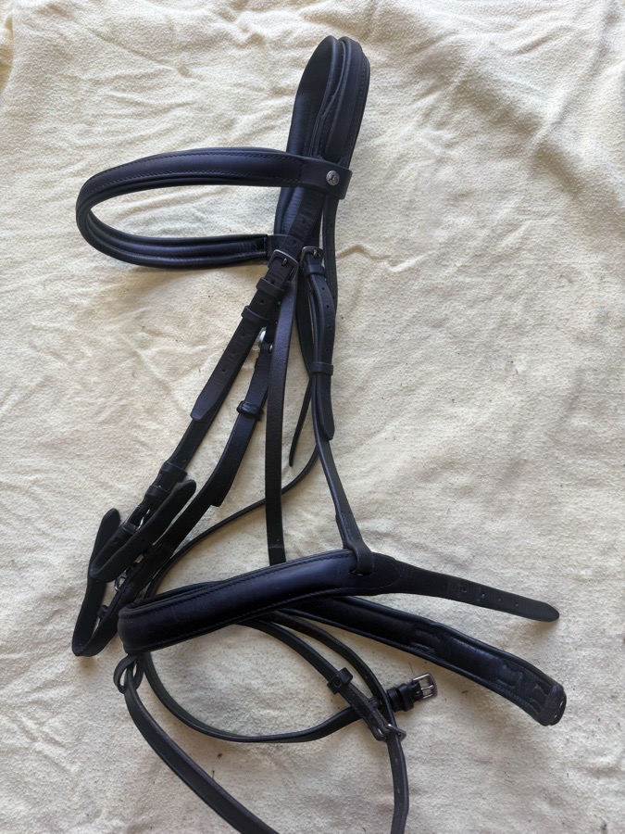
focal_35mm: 24
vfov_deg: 71.6
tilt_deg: -78.1
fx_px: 578
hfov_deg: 56.8
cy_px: 417
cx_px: 312
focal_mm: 6.76
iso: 64
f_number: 1.78
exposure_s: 1/193
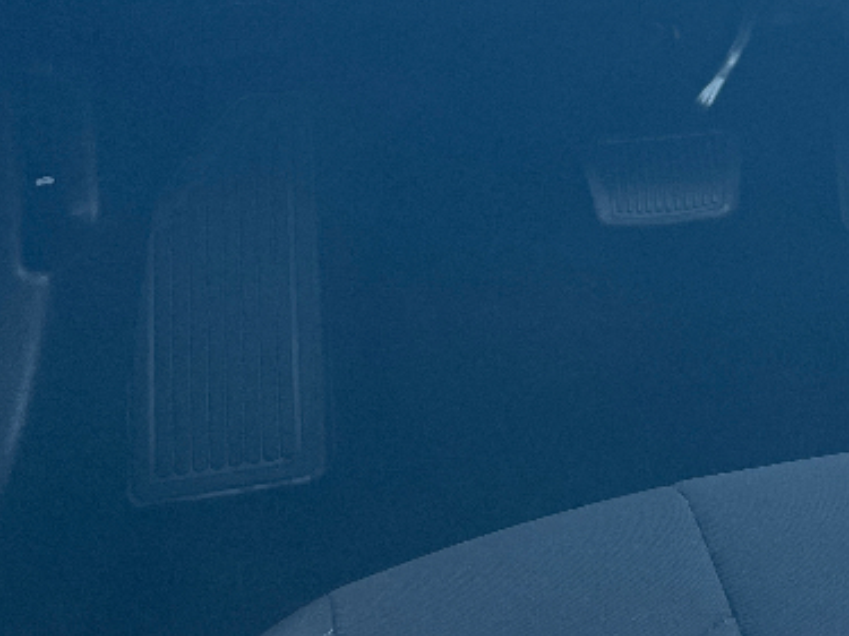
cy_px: -163
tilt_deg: -9.8
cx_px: 912
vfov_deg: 19.3
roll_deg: -2.6
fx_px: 1741
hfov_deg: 25.6
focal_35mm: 71
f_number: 1.6
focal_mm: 4.2
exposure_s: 1/121
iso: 80
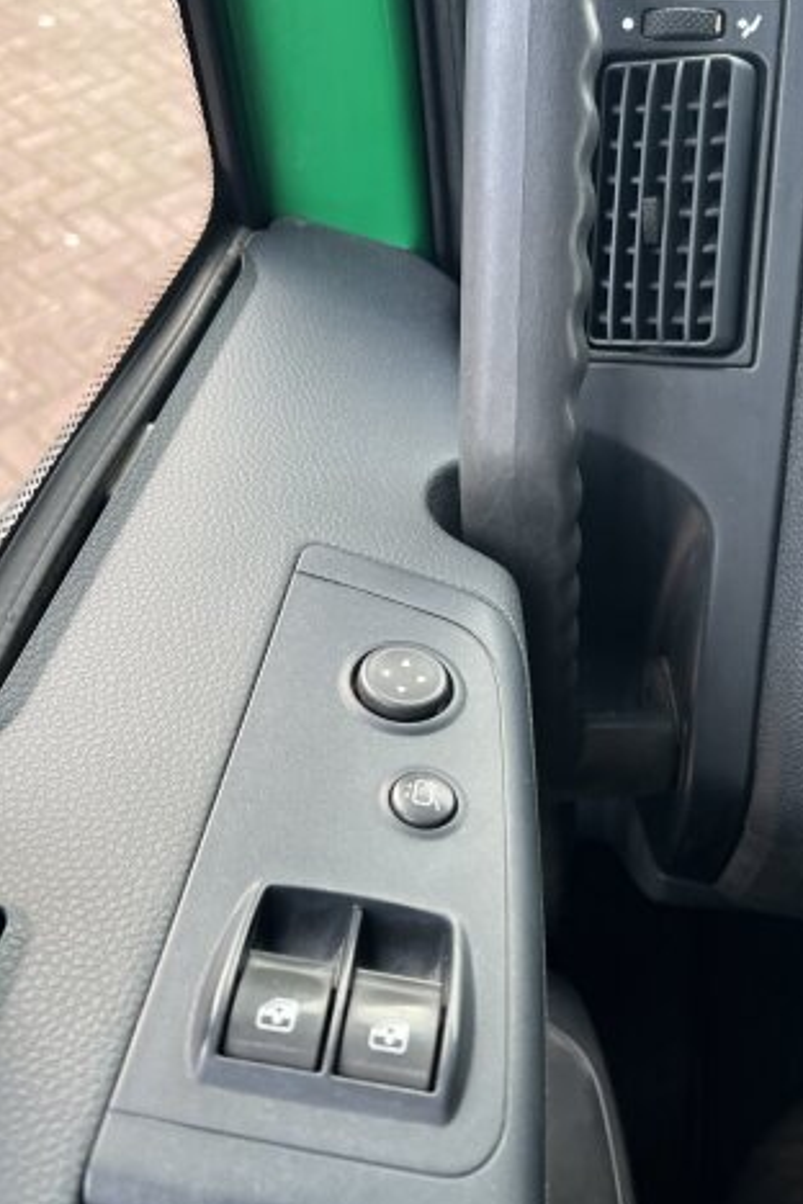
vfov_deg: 51.9
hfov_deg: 35.9
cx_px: 450
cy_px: 605
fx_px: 1238
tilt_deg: -49.3
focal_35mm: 37
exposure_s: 1/121
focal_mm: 5.7
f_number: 1.5
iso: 100
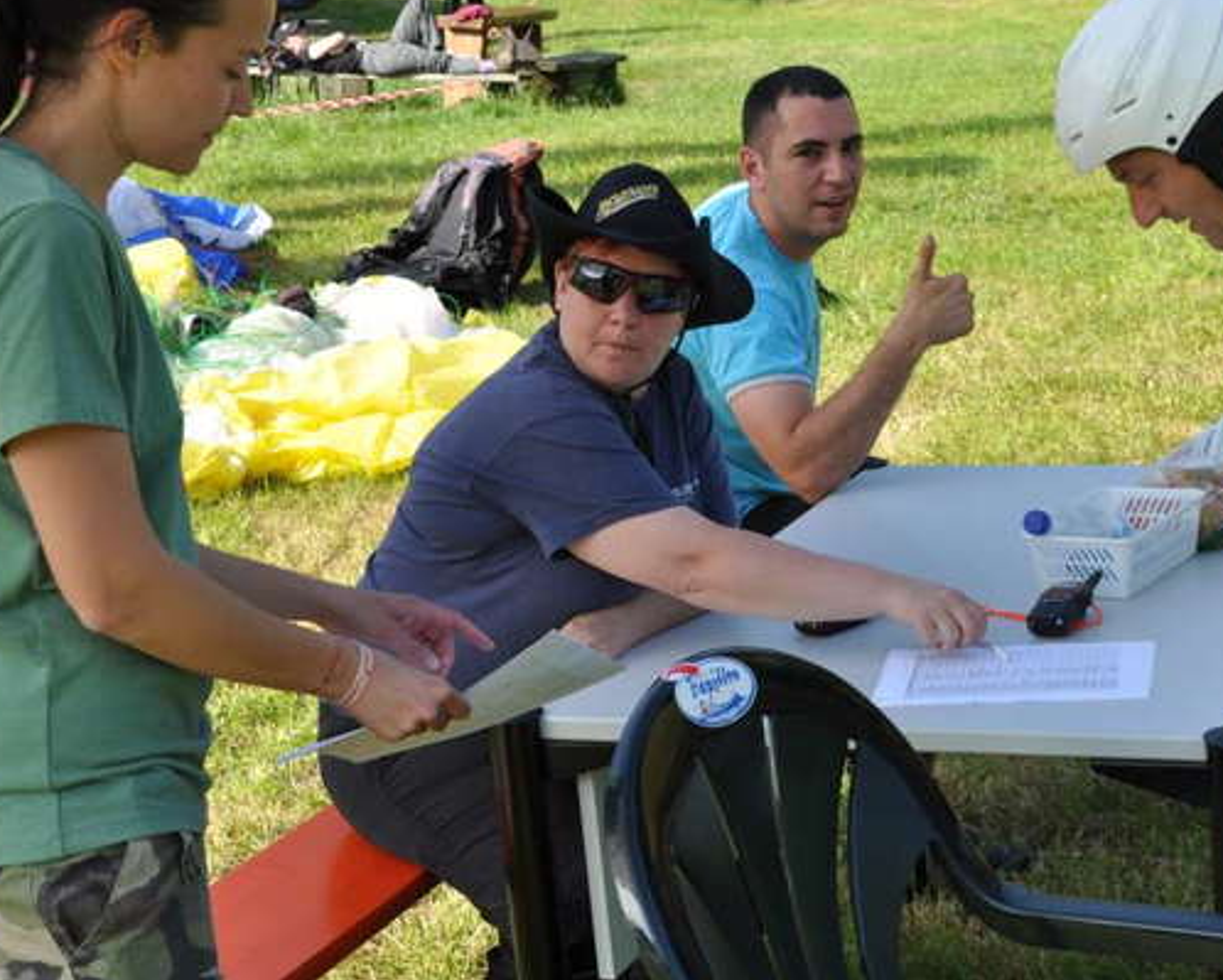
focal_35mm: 76
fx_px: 2753
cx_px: 778
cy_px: 449
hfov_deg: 25.0
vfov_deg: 20.2
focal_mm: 34
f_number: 11
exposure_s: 1/125
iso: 200
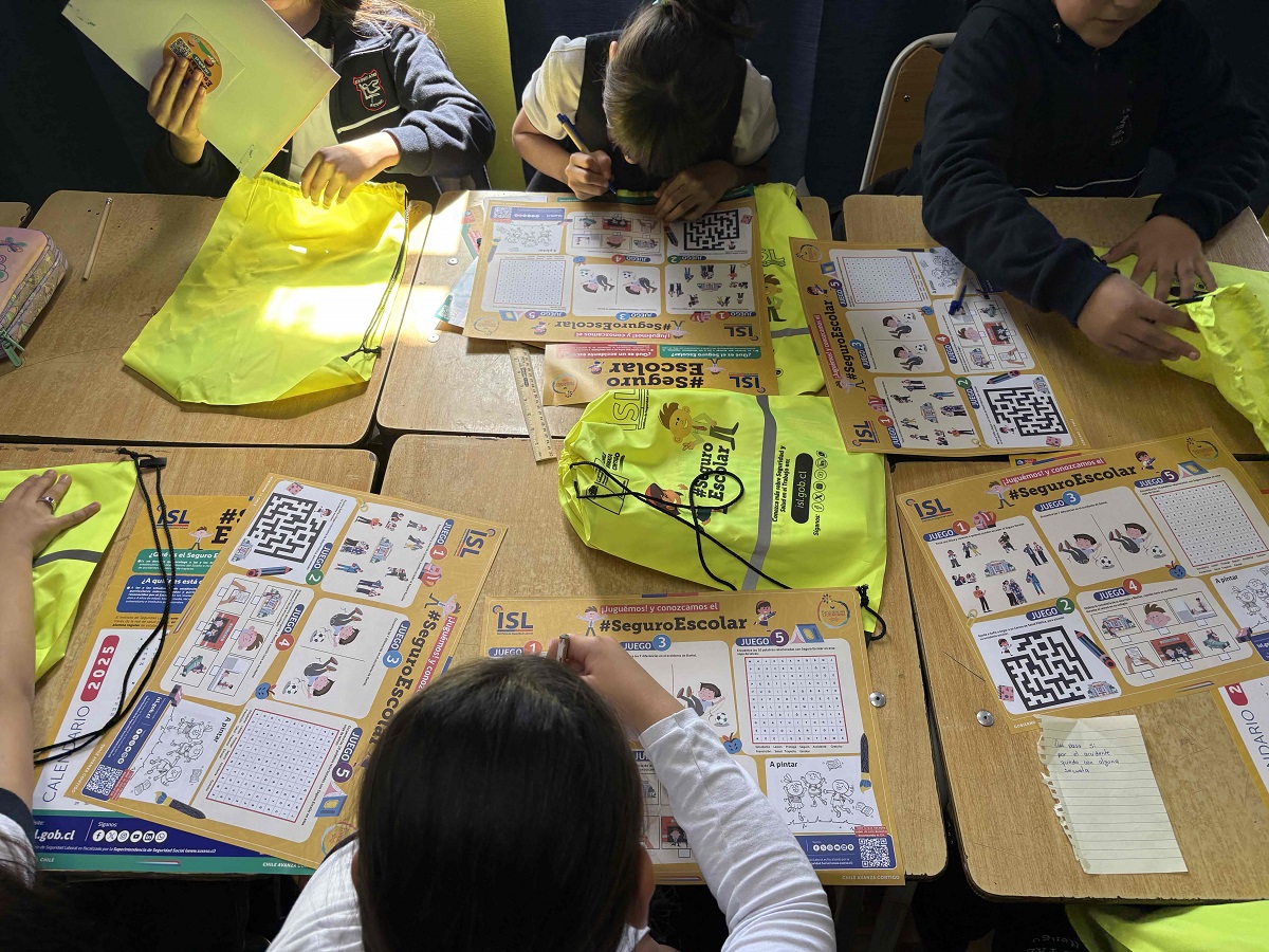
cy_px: 476
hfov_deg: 67.3
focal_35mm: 26
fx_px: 953
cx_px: 634
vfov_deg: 53.1
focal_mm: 5.96
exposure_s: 1/140
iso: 50
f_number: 1.6
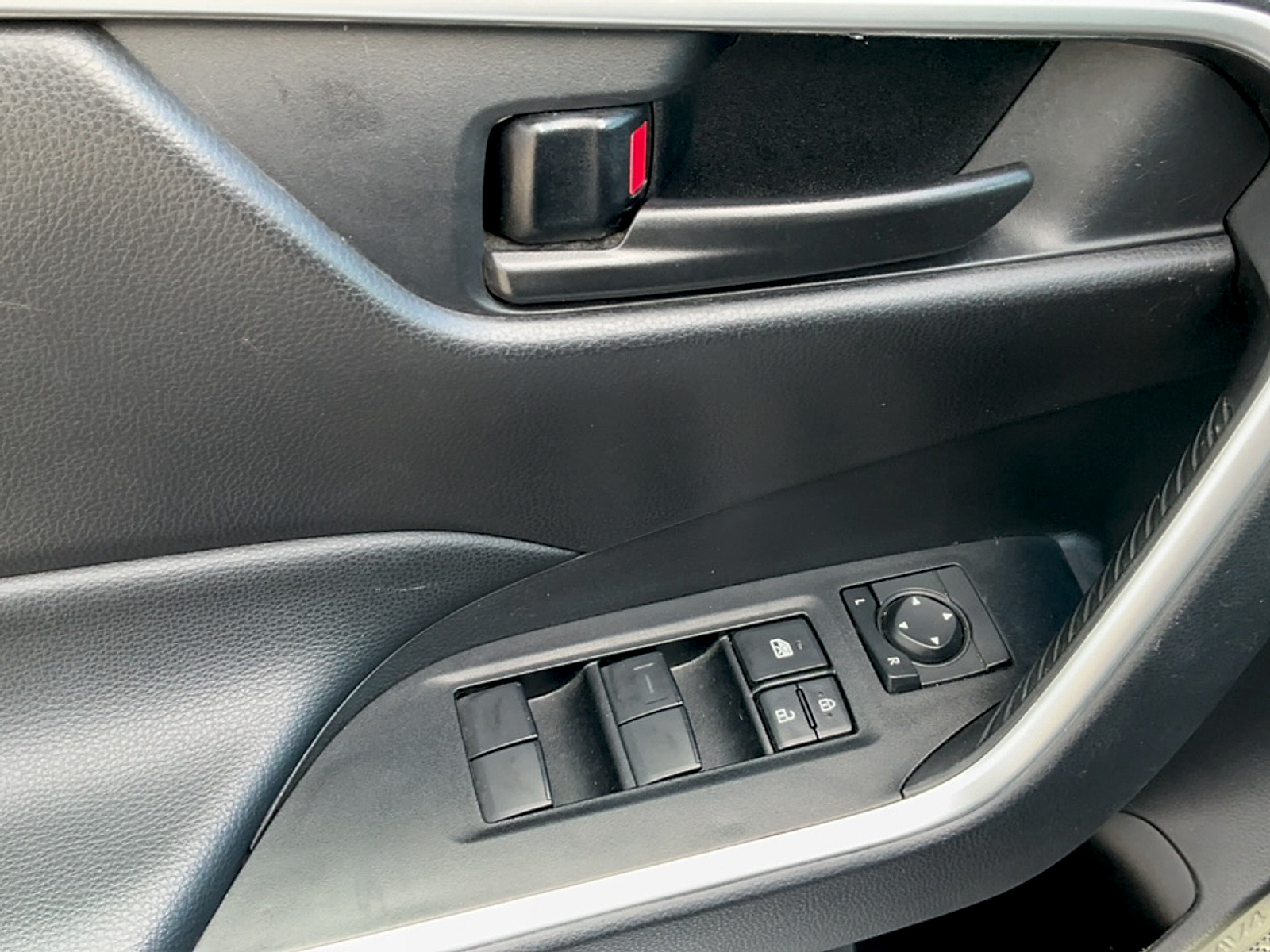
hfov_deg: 60.0
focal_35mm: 30
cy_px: 476
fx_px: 1101
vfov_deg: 46.8
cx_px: 635
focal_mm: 3
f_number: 1.8
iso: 40
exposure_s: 1/60
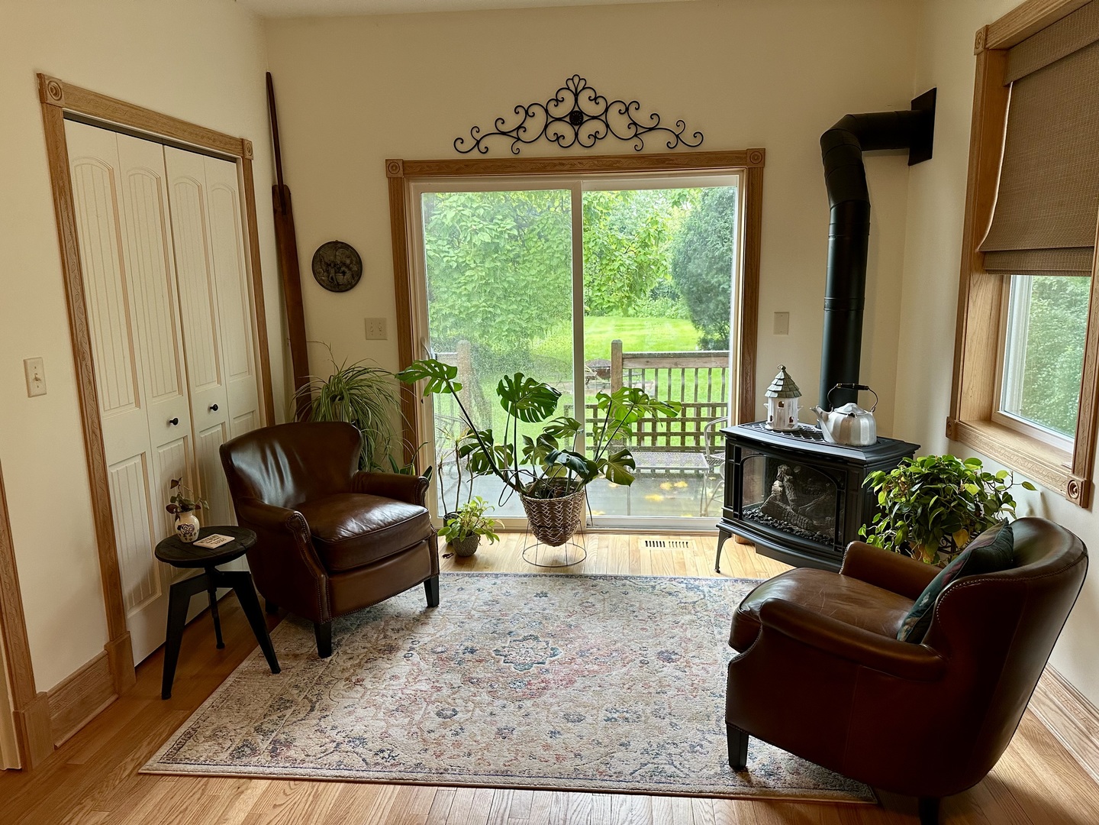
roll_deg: +0.7
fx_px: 762
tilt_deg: -9.7
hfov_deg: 71.6
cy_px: 412
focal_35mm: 24
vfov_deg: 56.8
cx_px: 550
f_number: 1.78
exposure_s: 1/60
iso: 160
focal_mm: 6.86
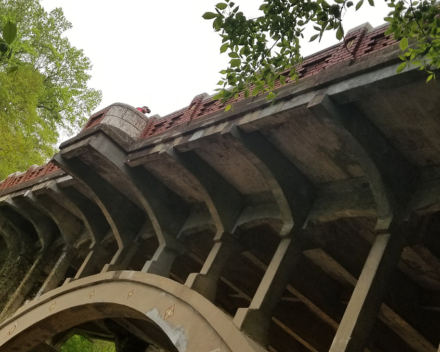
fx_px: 625
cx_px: 180
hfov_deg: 38.6
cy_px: 199
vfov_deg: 31.4
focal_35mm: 48
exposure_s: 1/331
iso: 50
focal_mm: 4.25
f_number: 1.7
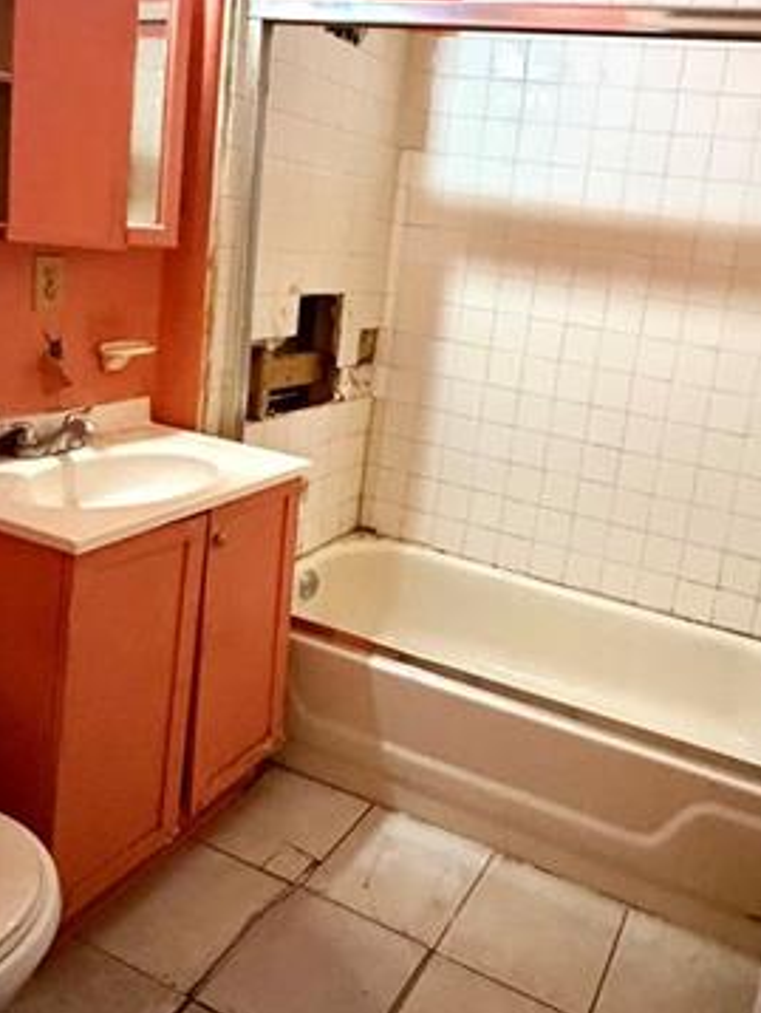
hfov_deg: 46.3
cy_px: 402
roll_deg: -8.5
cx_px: 489
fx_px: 878
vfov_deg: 59.4
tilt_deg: -11.2
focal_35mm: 30
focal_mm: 2.22
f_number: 2.2
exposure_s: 1/60
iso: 1250
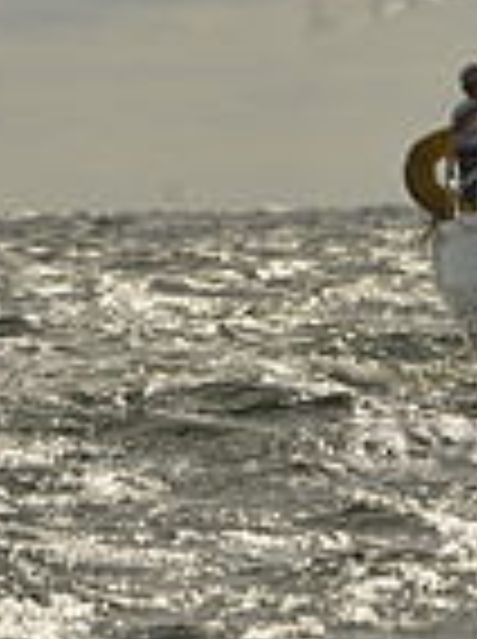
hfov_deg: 1.1
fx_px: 23902
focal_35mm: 1297
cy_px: 88
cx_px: 1166
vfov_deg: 1.5
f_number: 9
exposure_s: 1/2000
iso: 320
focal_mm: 330
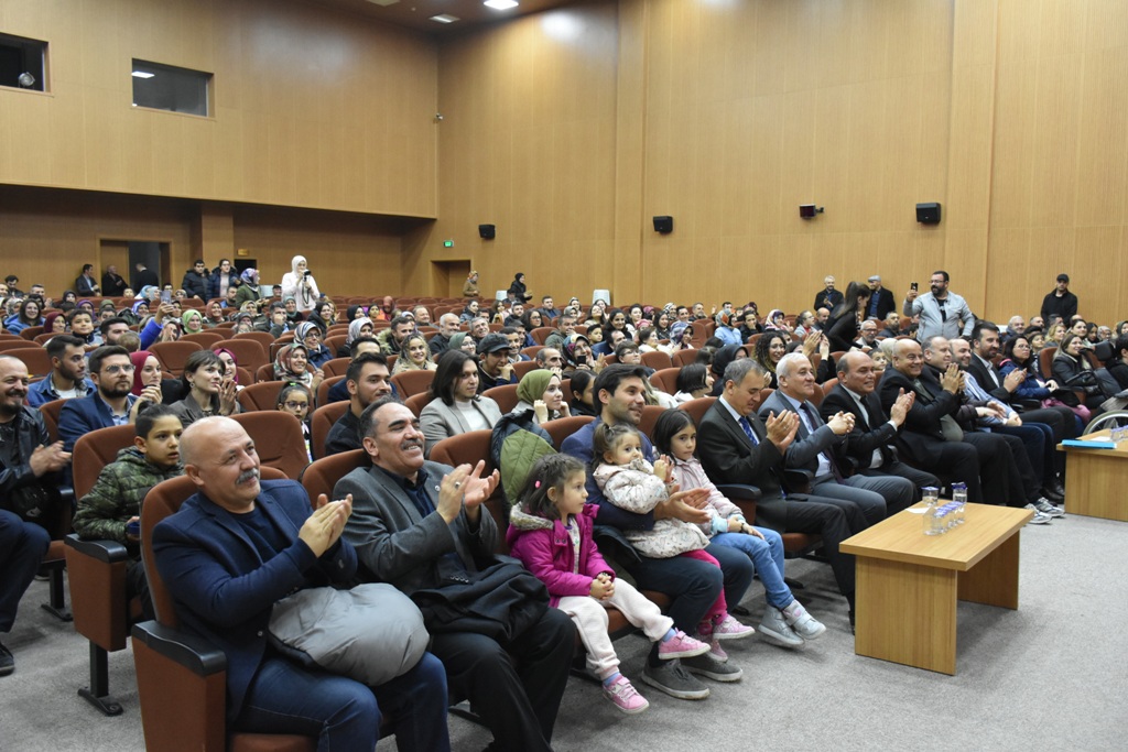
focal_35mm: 30
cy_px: 376
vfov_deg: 43.6
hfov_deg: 61.9
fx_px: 940
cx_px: 564
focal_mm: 20
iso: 2500
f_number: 4
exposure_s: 1/60
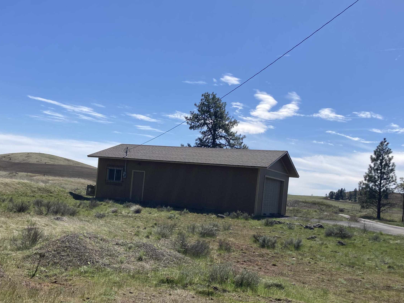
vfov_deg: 37.5
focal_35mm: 38
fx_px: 443
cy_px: 192
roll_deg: -5.7
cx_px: 166
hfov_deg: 48.7
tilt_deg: +0.9
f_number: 1.8
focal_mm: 3.99
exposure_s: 1/2825
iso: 20
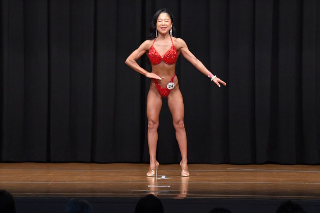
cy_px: 106
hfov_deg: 8.6
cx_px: 160
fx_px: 2132
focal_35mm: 240
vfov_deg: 5.7
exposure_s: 1/400
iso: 8000
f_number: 5.6
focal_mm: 160
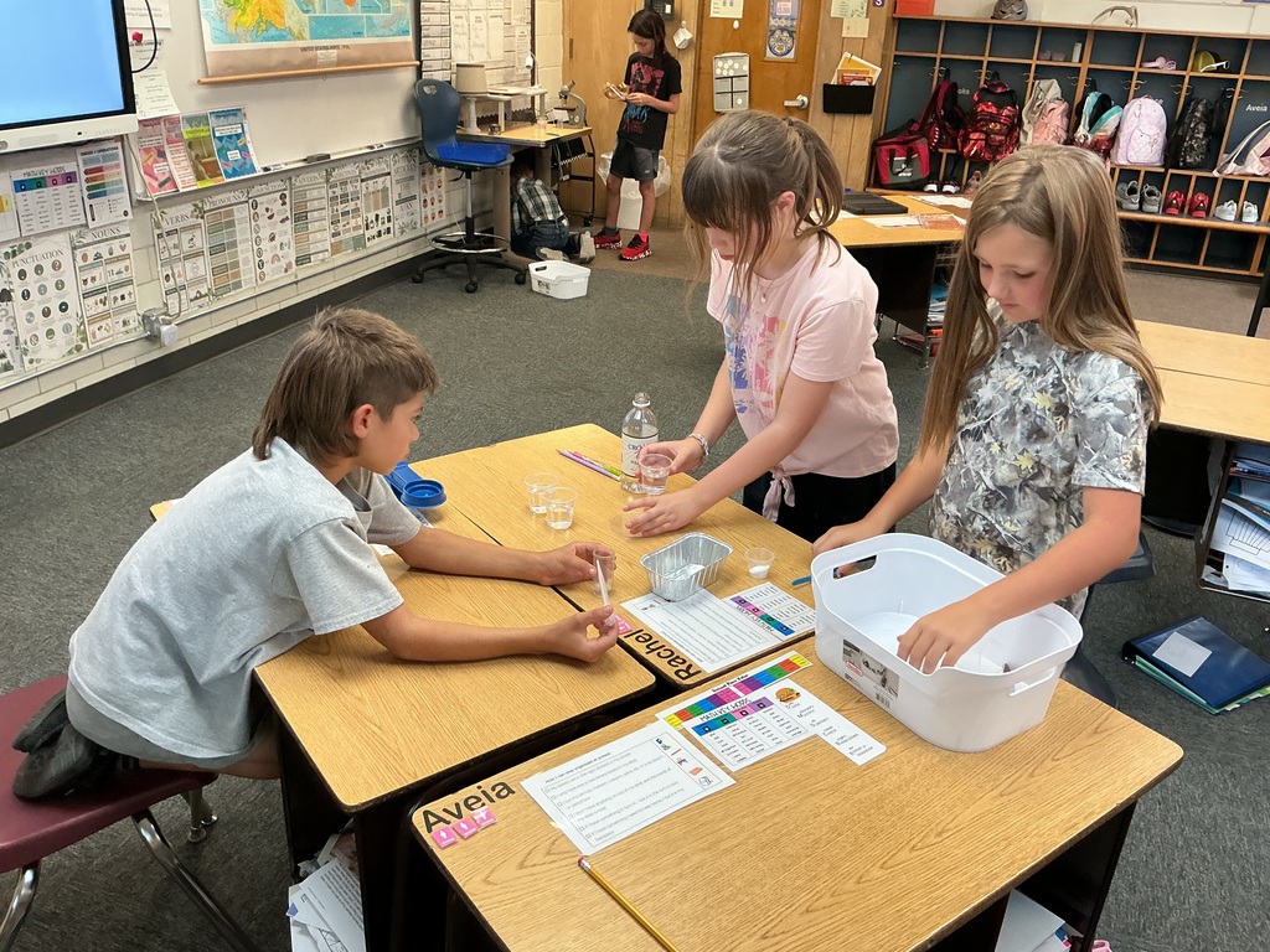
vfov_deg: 48.2
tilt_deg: -24.1
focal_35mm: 29
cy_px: 476
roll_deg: -2.7
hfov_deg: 61.7
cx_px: 635
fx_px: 1064
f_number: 1.8
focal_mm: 3
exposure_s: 1/60
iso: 100
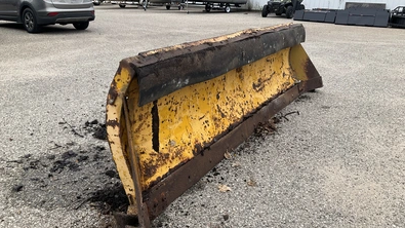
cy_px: 123
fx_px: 344
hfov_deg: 61.0
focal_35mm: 32
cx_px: 203
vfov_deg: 36.6
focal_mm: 3
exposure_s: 1/309
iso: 25
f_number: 1.8
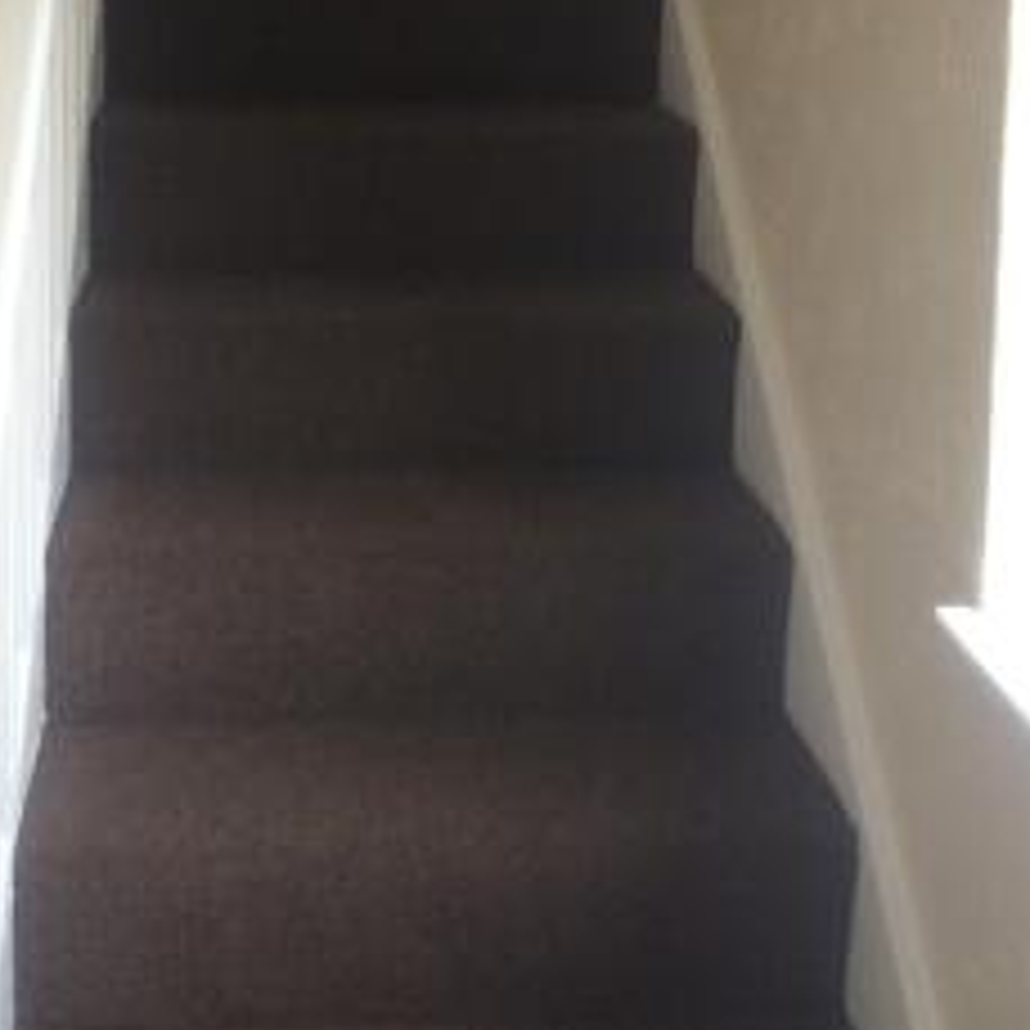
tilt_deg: -6.7
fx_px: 1650
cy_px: 65
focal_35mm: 49
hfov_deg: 34.5
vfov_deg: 32.6
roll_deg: +0.6
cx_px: 378
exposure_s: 1/30
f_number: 2.2
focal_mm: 4.15
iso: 40
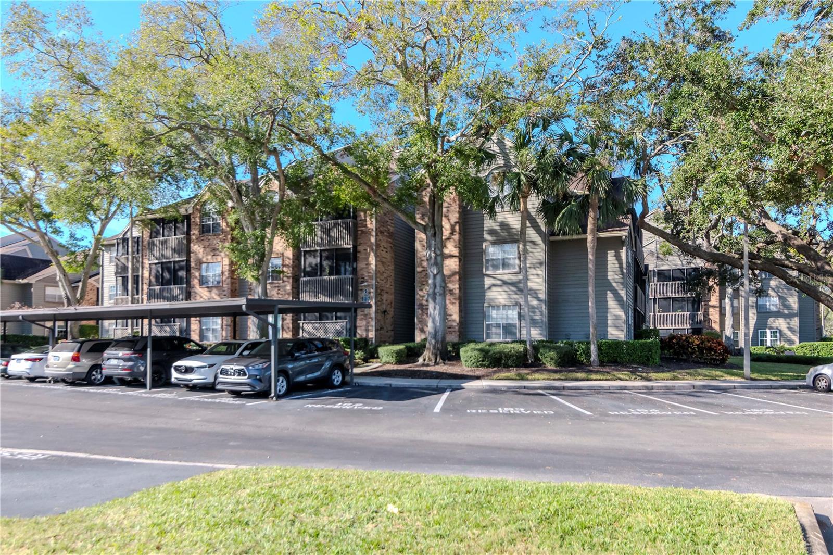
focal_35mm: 24
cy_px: 278
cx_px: 416
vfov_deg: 53.1
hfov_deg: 73.8
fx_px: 555
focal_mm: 16
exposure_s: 1/1250
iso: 640
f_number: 7.1
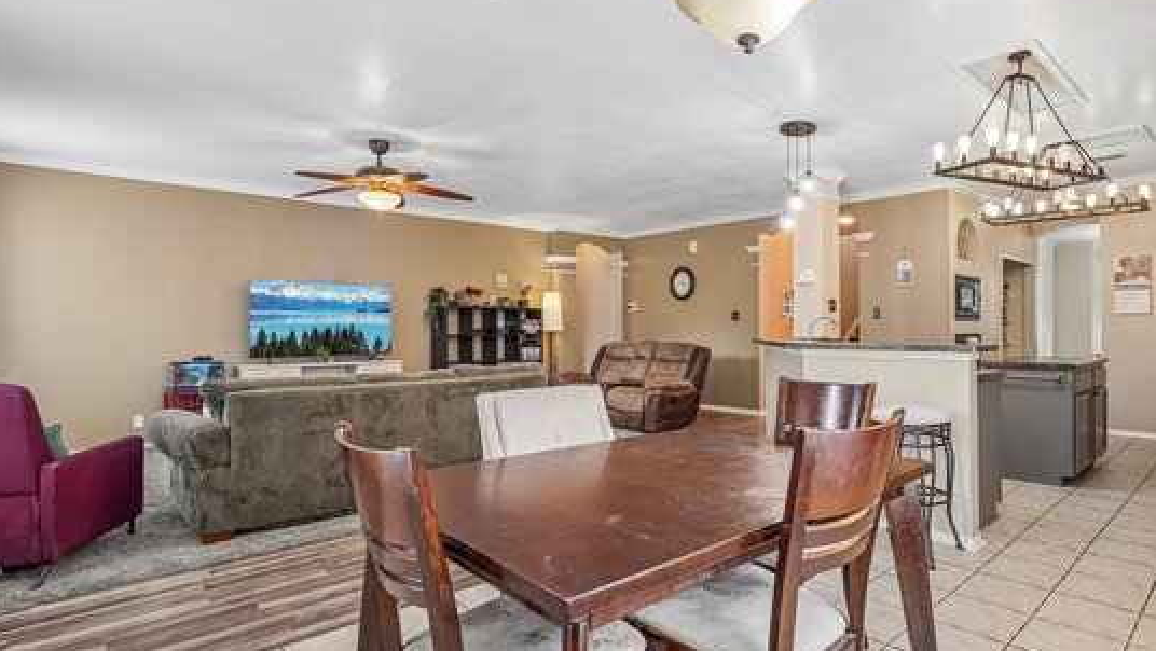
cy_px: 327
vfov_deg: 55.9
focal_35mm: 20
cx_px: 679
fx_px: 613
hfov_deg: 85.8
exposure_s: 1/15
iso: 400
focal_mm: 16
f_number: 8
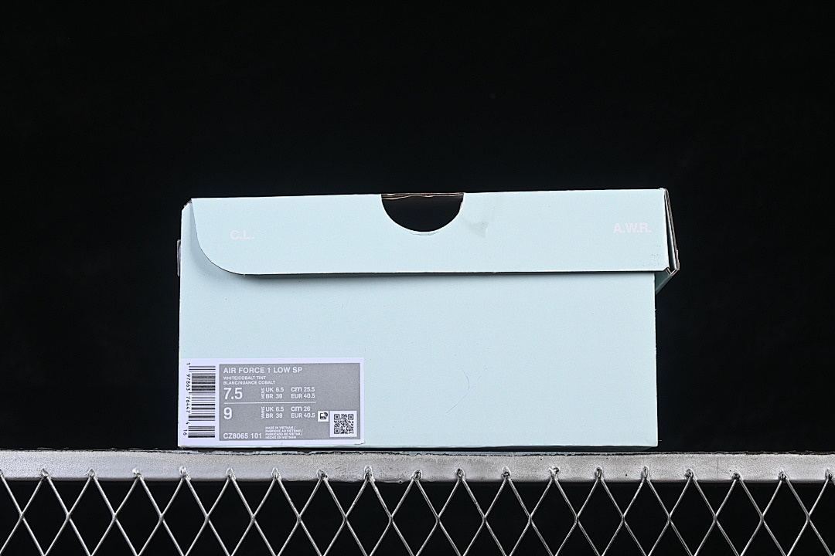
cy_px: 278
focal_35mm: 75
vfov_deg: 18.2
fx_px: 1739
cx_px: 418
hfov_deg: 27.0
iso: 160
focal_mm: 50
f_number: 8
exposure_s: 1/100
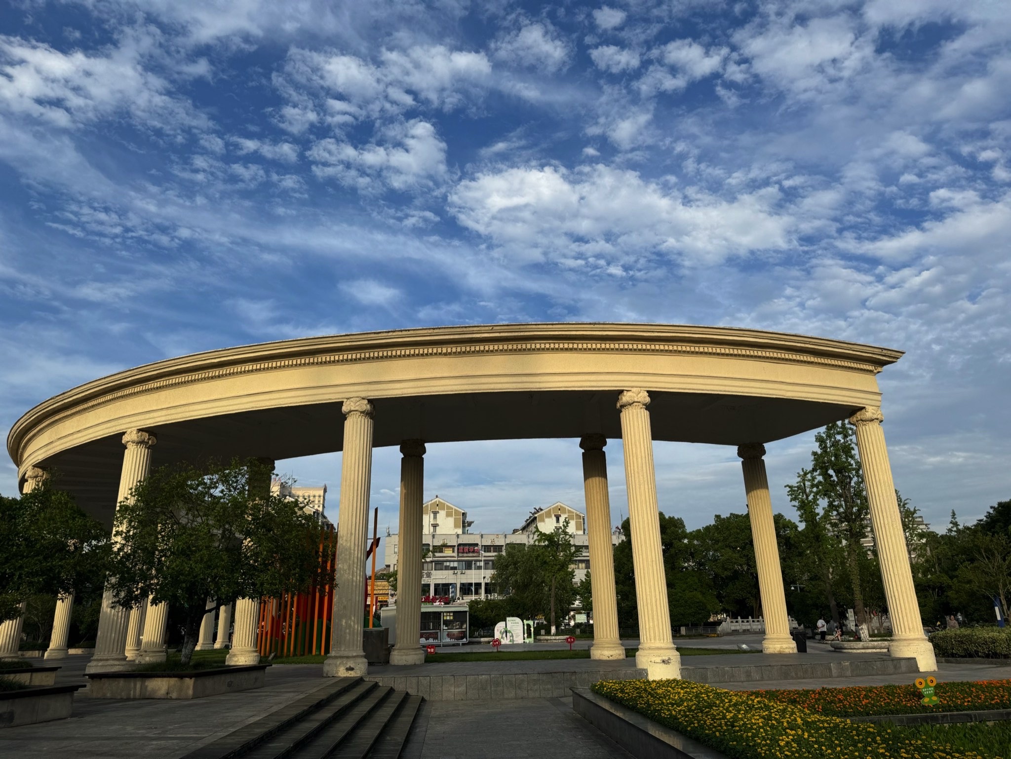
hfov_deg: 71.6
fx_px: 701
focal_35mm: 24
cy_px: 380
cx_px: 506
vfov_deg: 56.9
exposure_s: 1/4310
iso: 80
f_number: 1.78
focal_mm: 6.76
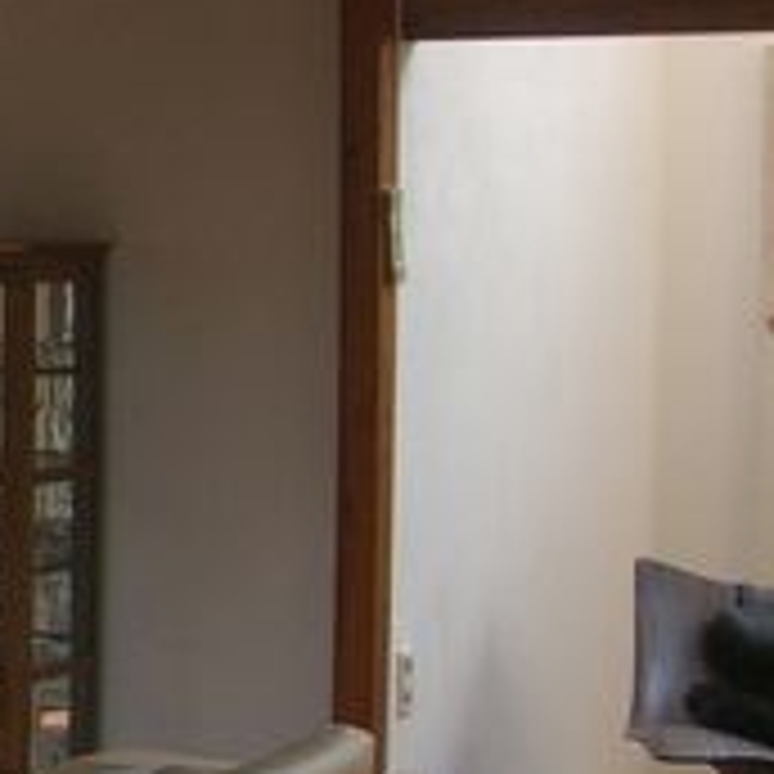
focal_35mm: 117
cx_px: -500
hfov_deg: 13.7
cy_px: 482
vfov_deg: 14.9
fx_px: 2960
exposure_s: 1/160
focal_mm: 6.2
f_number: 2.7
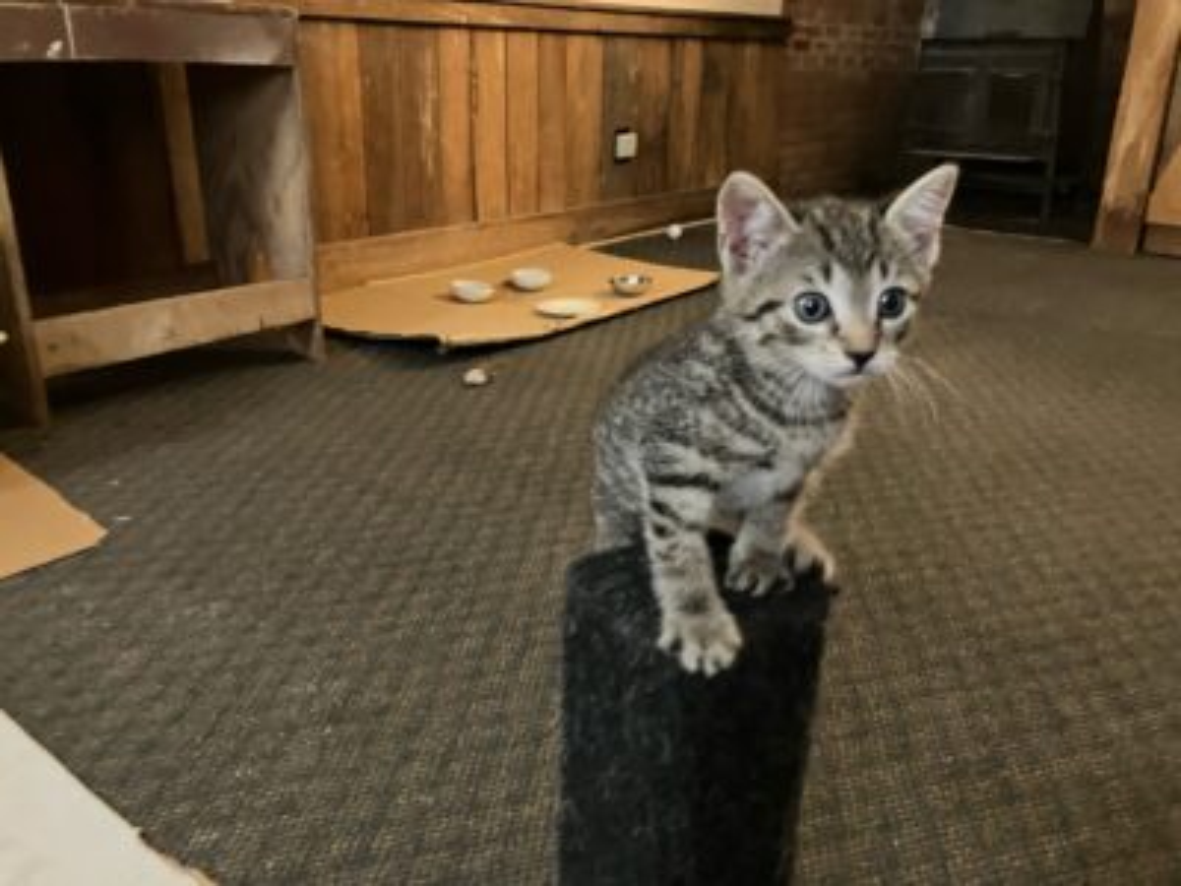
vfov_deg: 49.7
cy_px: 443
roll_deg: -1.8
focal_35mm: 28
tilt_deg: -19.1
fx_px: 955
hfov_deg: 63.4
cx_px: 590
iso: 640
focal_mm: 3.99
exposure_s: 1/20
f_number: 1.8
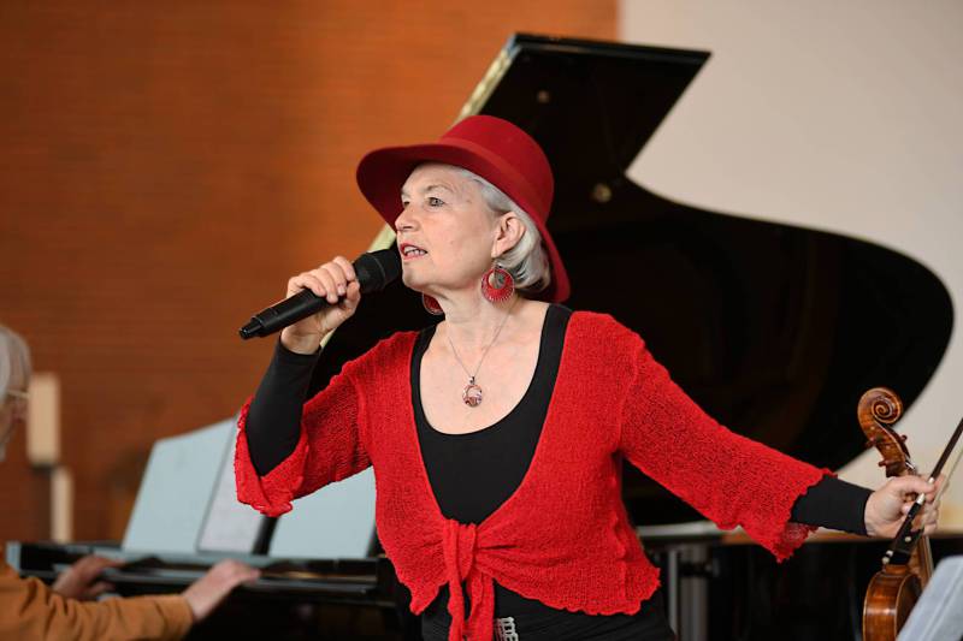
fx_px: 3209
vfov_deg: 11.4
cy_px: 320
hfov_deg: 17.1
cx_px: 482
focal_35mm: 120
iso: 400
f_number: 2.8
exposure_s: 1/60
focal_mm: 120
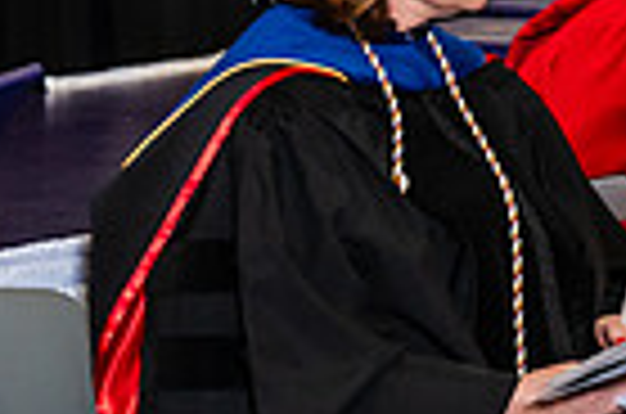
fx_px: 5083
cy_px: -254
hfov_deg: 6.8
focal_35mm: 293
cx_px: 1211
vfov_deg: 4.6
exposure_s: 1/200
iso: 1250
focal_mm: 70
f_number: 4.5
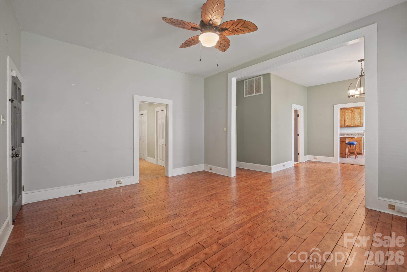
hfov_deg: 100.4
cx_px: 204
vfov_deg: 77.3
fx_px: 170
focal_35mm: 15
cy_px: 136
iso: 400
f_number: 8
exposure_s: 1.6
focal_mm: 10
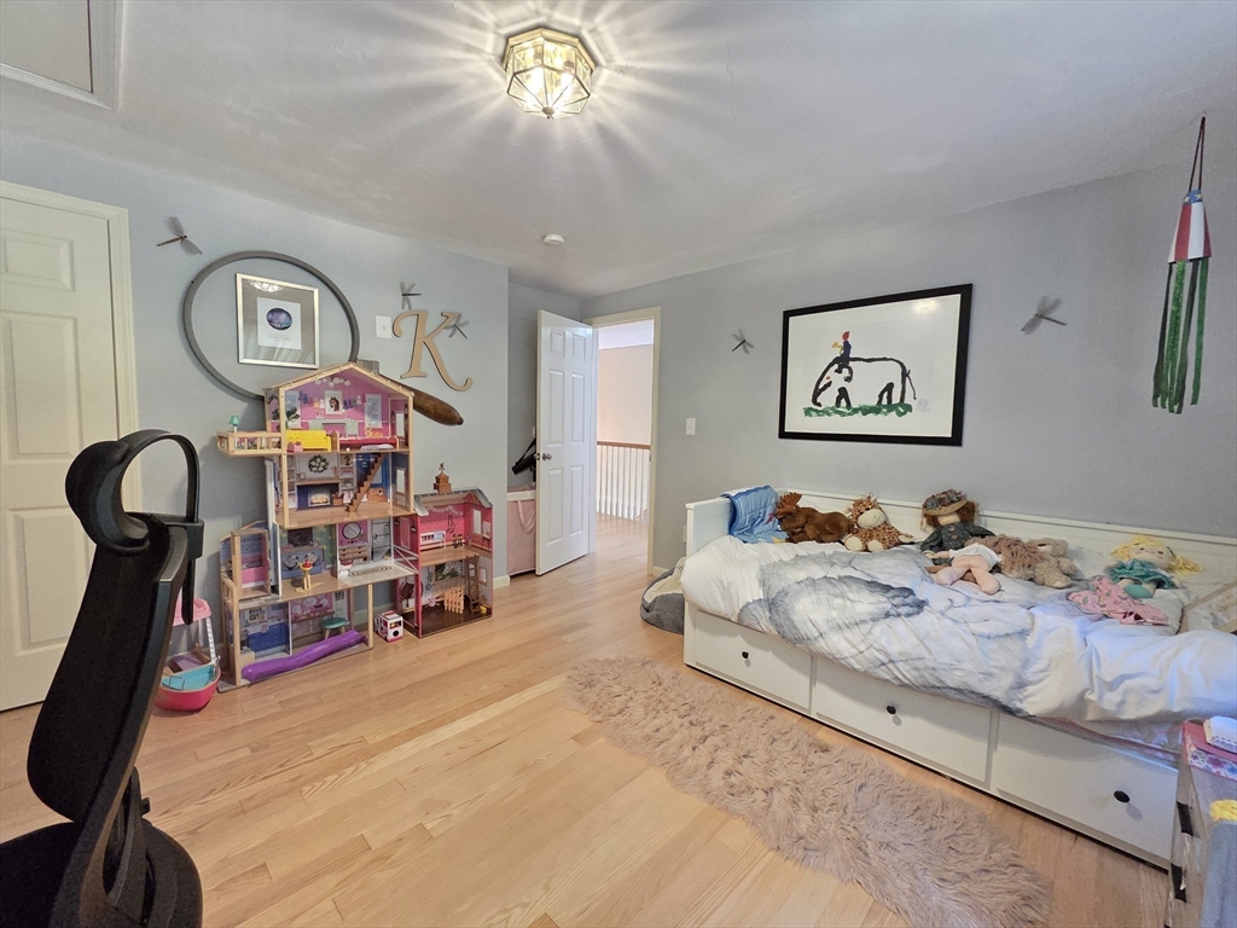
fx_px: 465
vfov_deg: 89.9
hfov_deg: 106.2
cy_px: 464
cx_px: 618
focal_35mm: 13
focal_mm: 2.2
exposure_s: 1/60
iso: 1250
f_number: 2.2
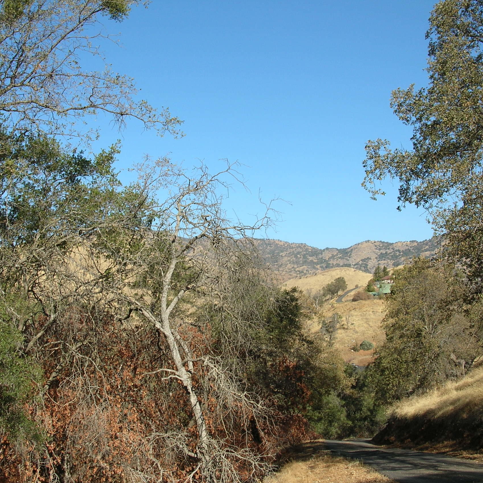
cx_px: 248
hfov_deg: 39.2
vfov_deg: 39.2
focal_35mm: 43
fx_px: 679
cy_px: 239
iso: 50
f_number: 3.7
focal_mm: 6
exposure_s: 1/530
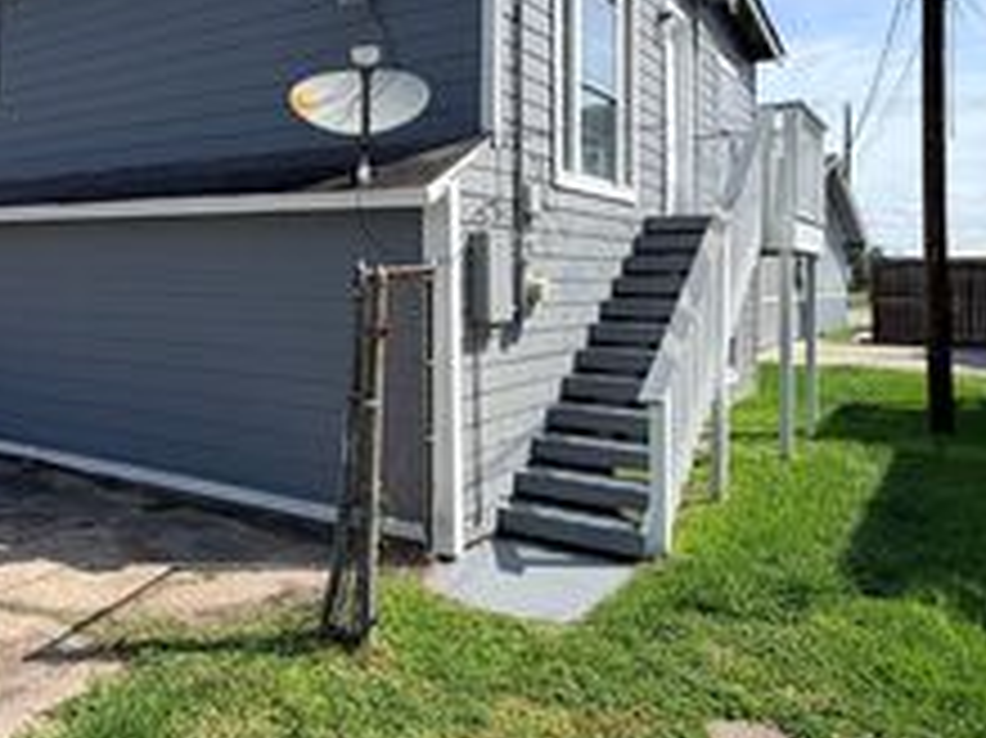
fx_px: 911
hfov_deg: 55.5
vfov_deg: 43.5
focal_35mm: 32
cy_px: 245
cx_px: 320
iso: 20
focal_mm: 2.22
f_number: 2.2
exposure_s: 1/1068
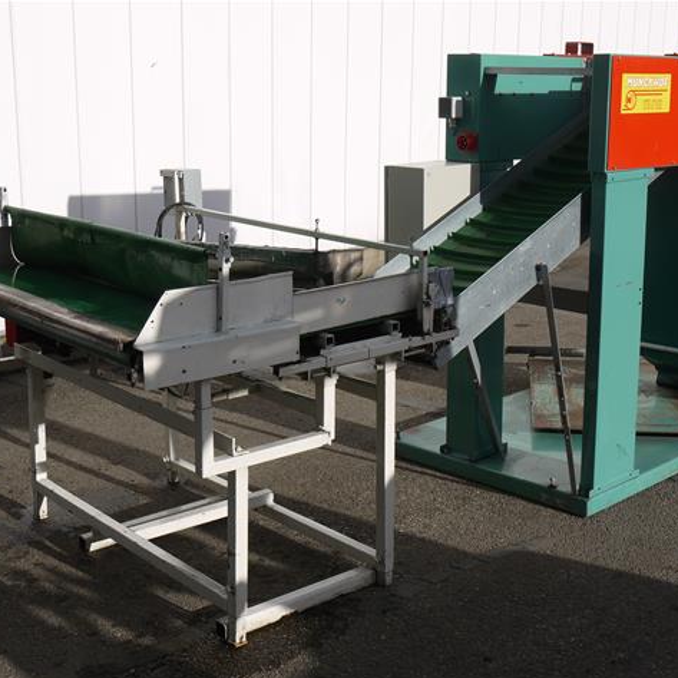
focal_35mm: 55
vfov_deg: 31.1
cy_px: 343
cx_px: 376
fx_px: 1219
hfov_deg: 31.1
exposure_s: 1/400
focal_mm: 23
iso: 100
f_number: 9
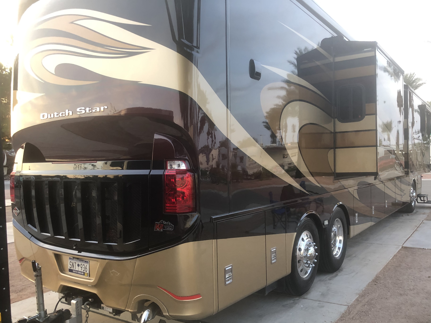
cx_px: 219
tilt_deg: -2.2
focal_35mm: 31
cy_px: 178
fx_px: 386
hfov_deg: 58.4
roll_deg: +1.5
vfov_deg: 45.4
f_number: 1.8
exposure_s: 1/30
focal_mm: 4
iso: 40
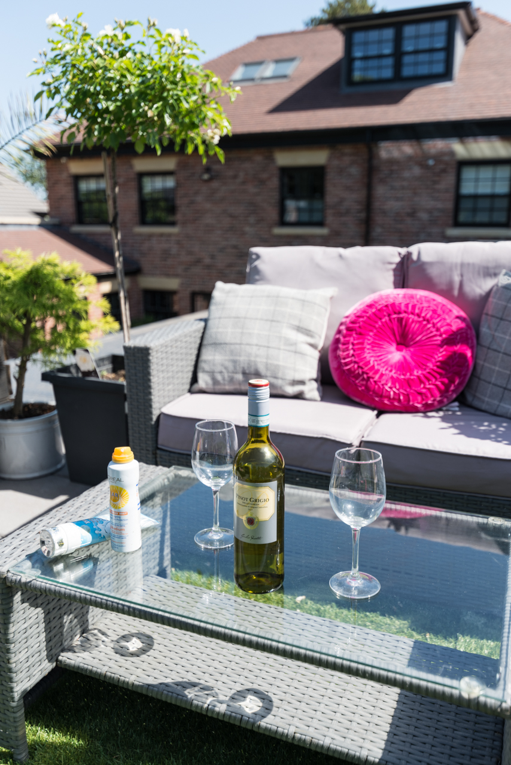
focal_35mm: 30
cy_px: 382
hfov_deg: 43.6
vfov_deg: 61.9
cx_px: 256
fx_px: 638
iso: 100
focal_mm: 30
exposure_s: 1/2500
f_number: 2.8
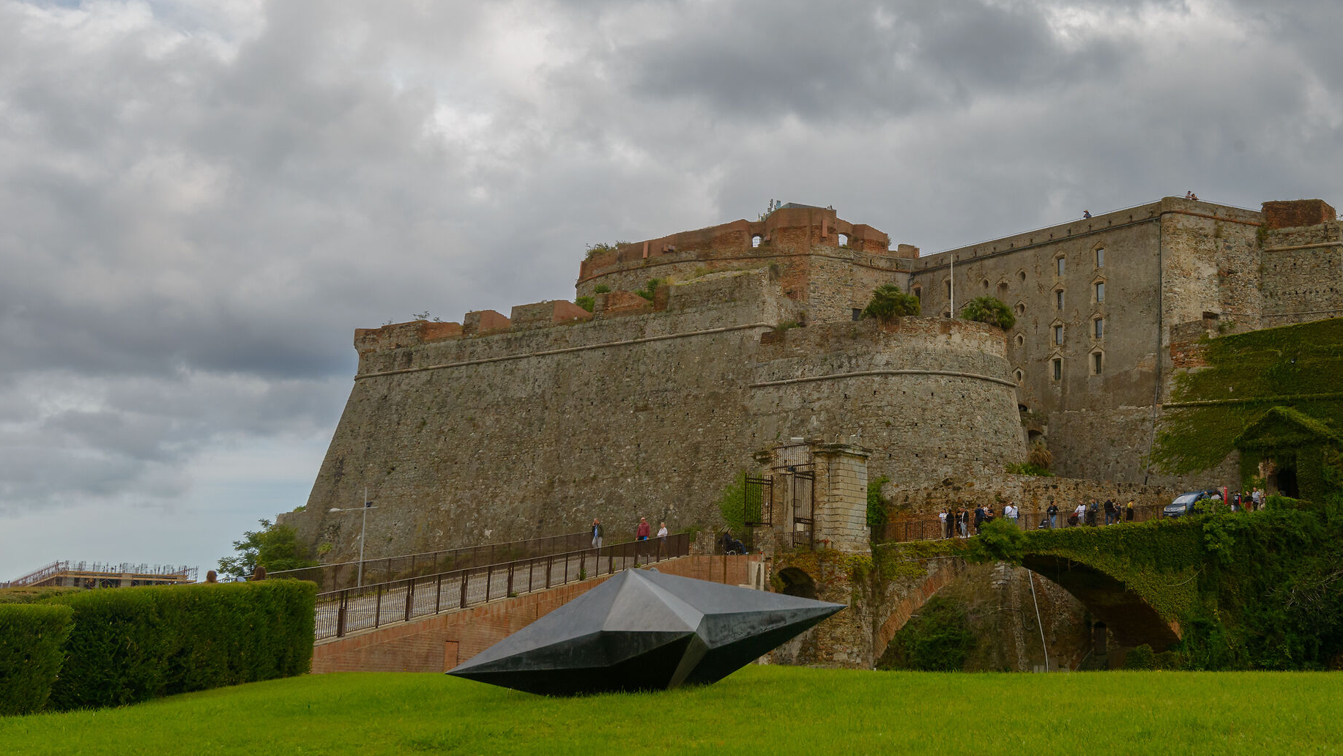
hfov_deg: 42.5
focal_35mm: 48
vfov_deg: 24.9
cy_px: 310
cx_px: 848
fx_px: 1709
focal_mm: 35
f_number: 10
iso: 500
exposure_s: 1/400
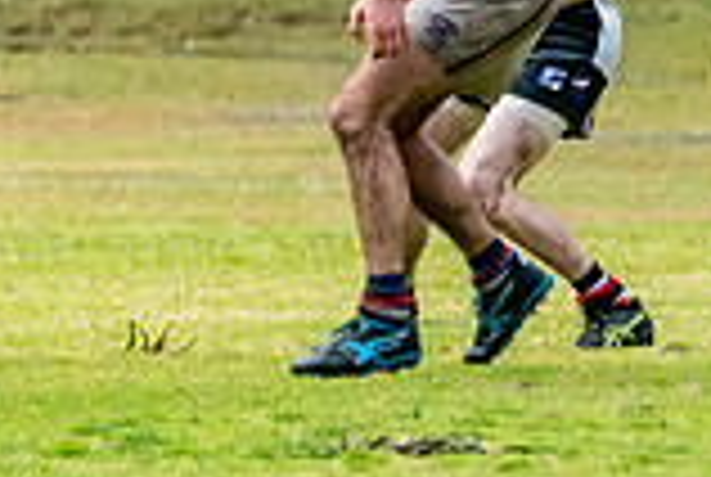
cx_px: -664
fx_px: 47251
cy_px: -106
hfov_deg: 0.9
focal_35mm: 2388
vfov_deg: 0.6
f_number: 7.1
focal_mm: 380
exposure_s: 1/3200
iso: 1250
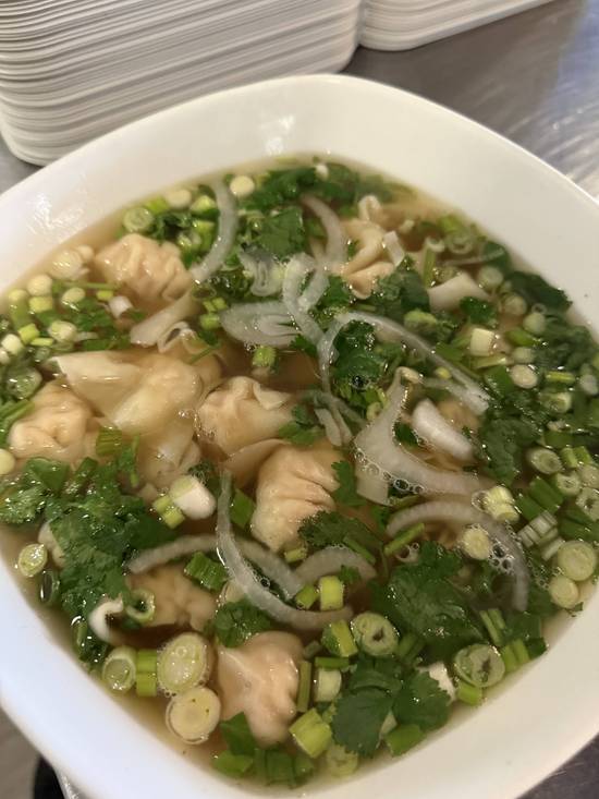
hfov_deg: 56.8
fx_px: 554
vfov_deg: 71.6
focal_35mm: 24
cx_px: 300
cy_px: 400
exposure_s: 1/40
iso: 1000
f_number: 1.78
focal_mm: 6.76
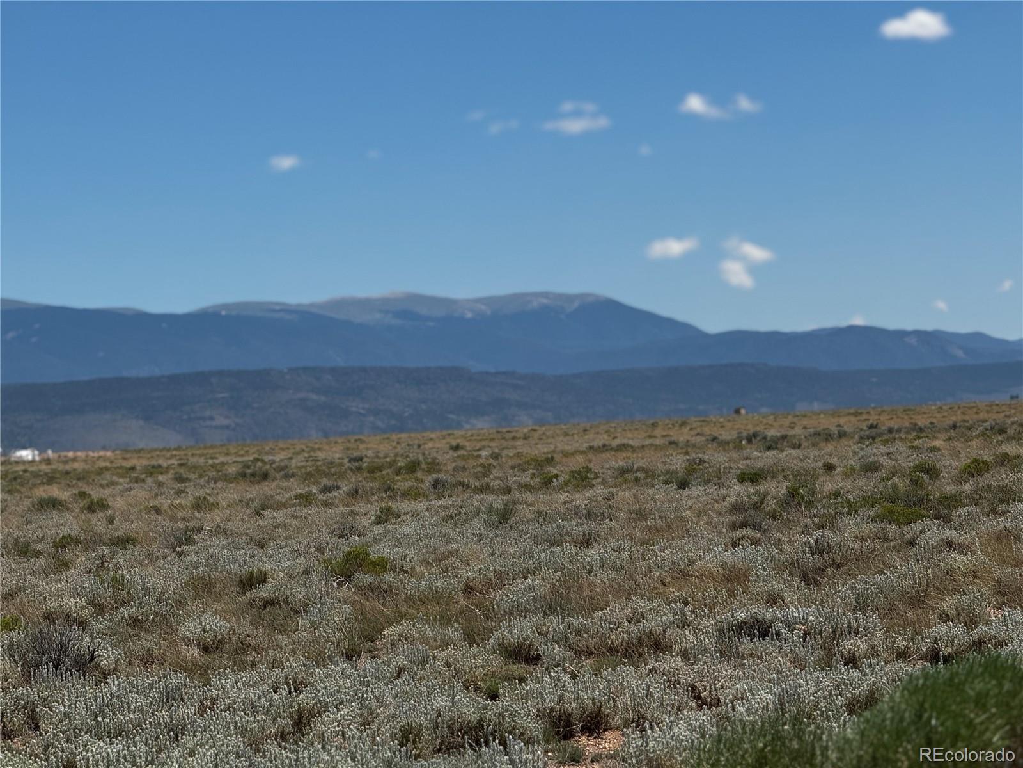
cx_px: 512
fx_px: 3546
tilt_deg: +0.6
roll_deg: +2.4
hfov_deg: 16.4
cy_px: 384
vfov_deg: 12.3
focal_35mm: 120
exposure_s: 1/2212
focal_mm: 15.66
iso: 50
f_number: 2.8
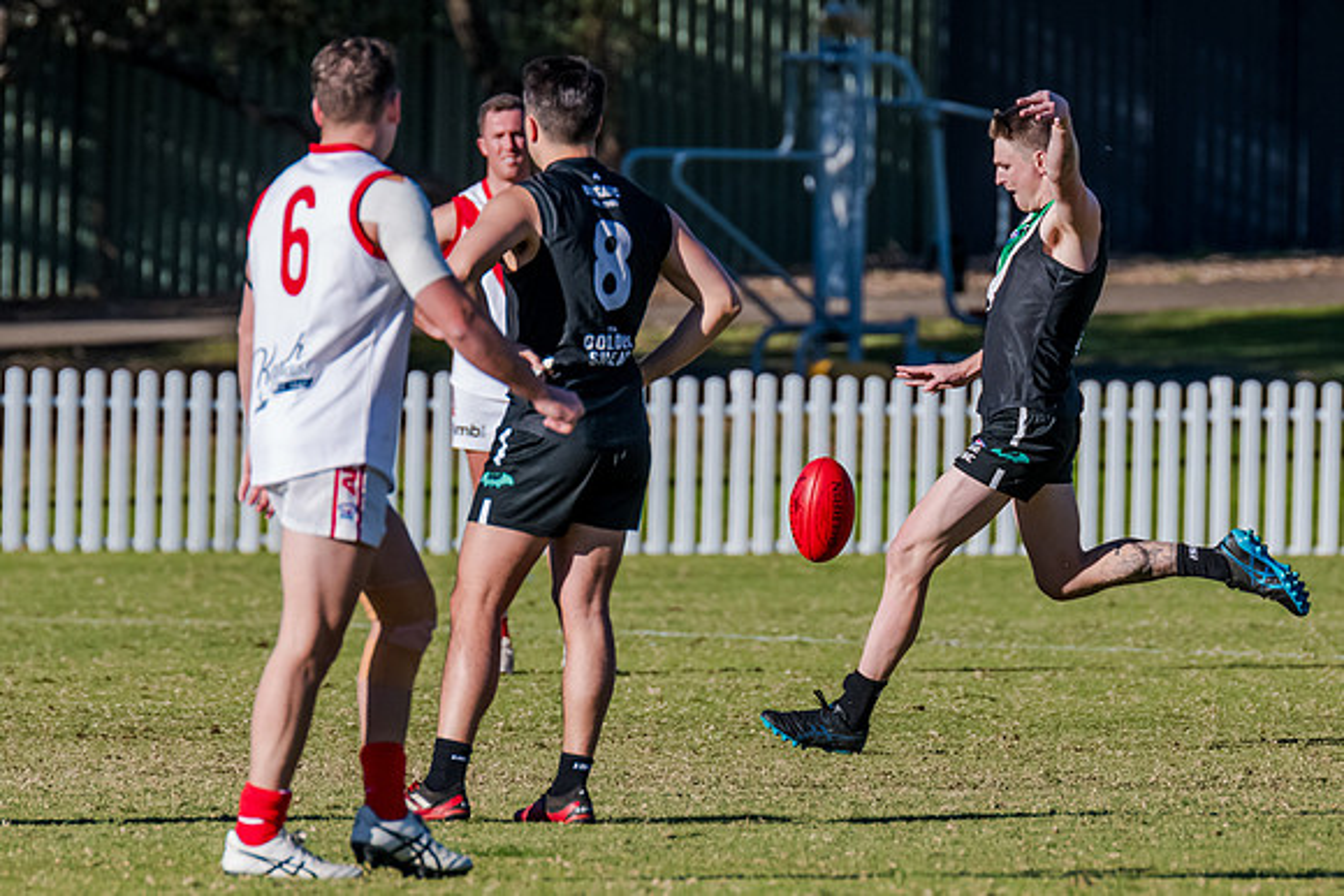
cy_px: 353
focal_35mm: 747
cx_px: 986
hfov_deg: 2.8
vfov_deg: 1.8
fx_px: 27901
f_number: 7.1
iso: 640
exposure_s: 1/2000
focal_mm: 420
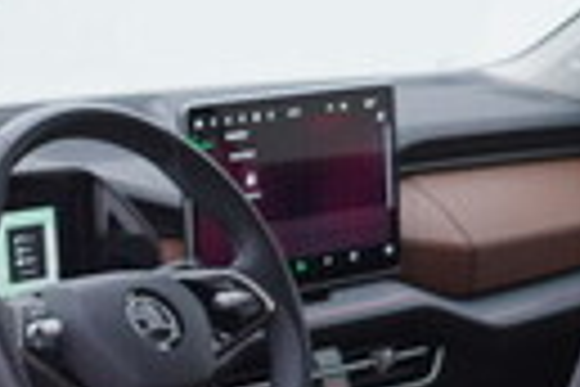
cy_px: 407
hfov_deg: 12.8
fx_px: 2481
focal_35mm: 154
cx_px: -234
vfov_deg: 8.8
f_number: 3.2
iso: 125
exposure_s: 1/50
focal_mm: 24
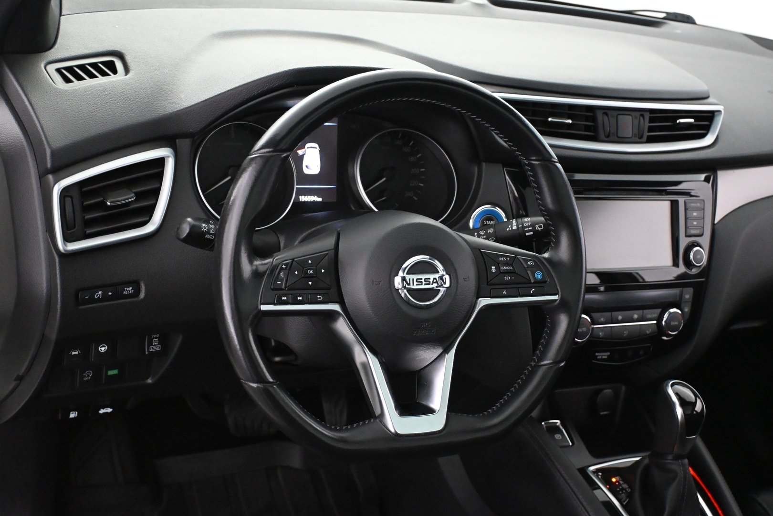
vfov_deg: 31.9
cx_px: 386
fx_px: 902
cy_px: 258
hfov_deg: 46.4
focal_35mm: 42
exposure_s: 1/60
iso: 7200
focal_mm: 28
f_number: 4.5
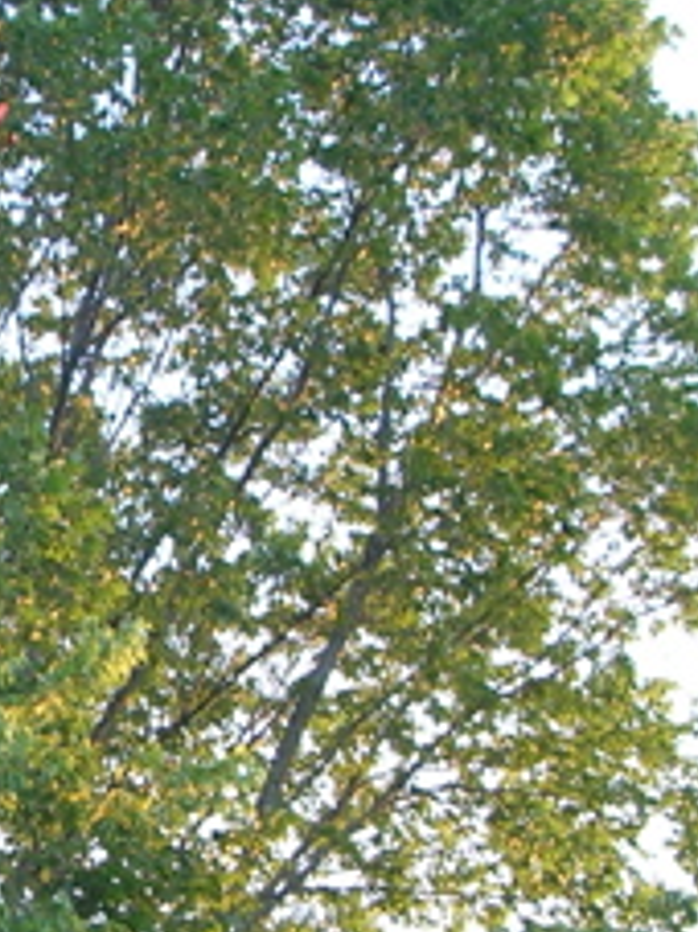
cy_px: 755
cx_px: -189
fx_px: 2879
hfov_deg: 13.4
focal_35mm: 107
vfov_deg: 18.2
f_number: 2.8
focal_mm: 5.8
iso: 50
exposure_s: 1/36.5
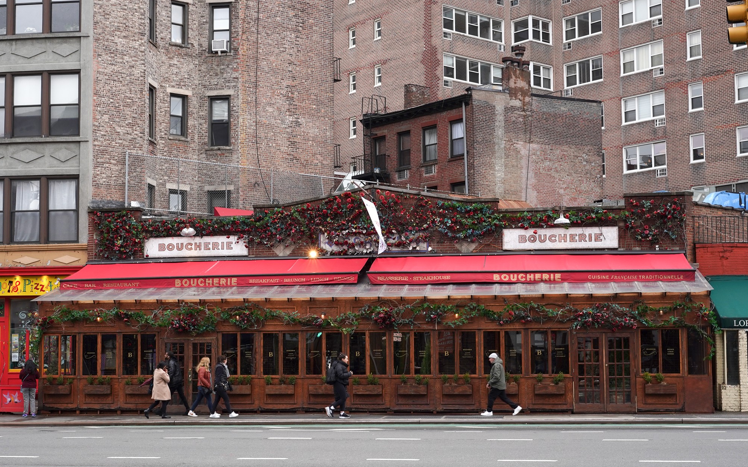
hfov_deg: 48.2
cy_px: 233
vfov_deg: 31.2
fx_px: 836
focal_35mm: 41
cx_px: 373
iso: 400
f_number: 10
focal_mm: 40
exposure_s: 1/100
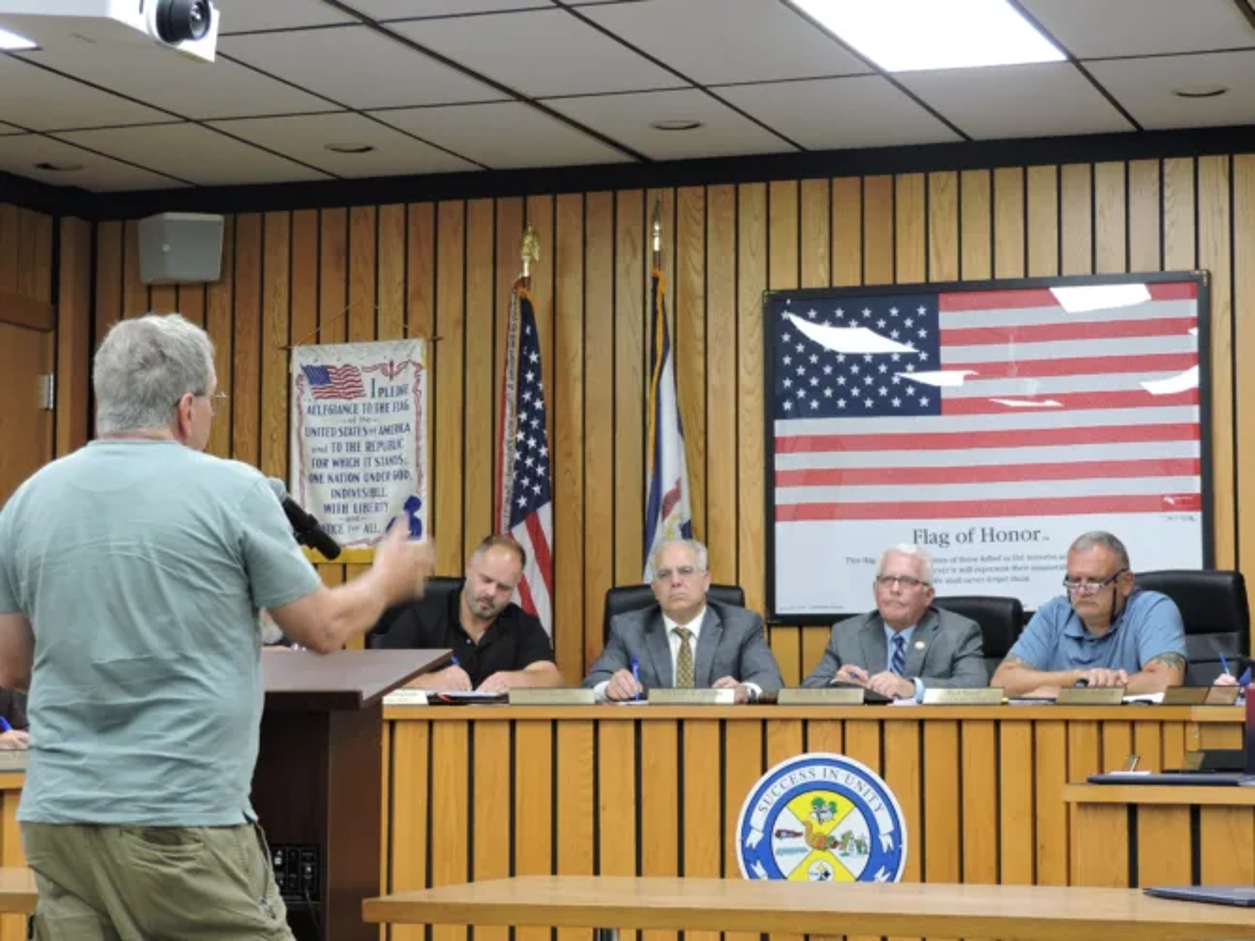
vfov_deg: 17.4
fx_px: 3081
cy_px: 470
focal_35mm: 85
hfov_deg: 23.0
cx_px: 628
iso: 400
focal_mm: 15.2
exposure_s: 1/30
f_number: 4
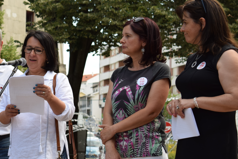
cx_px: 41
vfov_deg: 9.6
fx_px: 944
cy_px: 60
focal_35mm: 143
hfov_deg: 14.3
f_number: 5.6
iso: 400
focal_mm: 55
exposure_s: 1/125
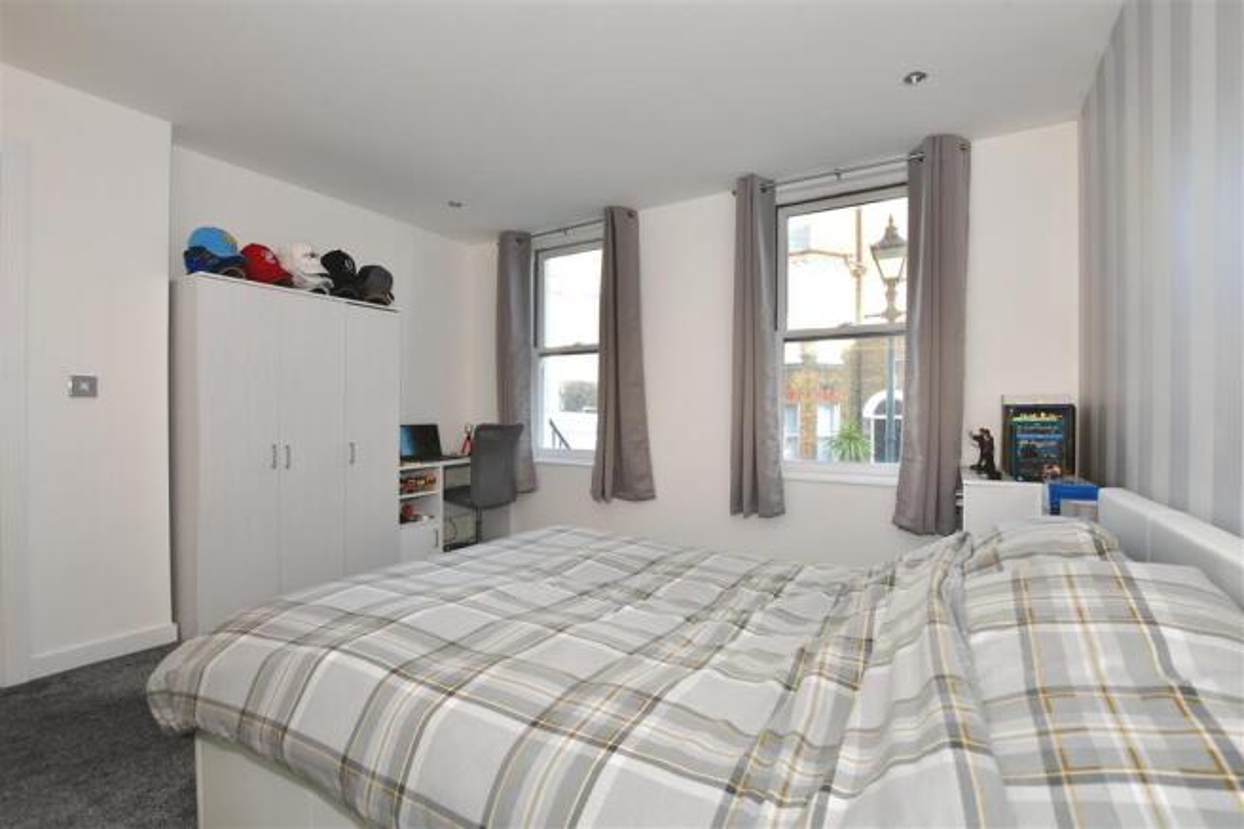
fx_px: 518
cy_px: 414
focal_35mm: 15
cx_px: 622
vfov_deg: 77.3
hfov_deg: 100.4
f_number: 8
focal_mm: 10
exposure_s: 1/15
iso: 100
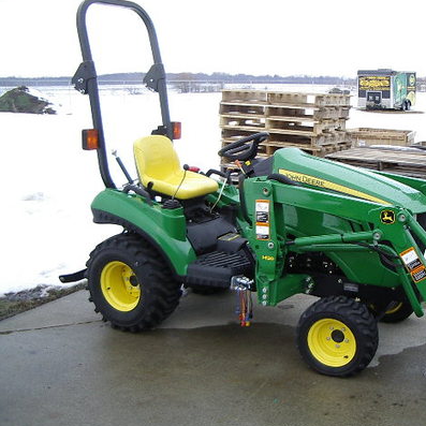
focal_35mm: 46
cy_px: 212
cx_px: 291
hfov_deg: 36.3
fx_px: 640
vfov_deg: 36.8
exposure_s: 1/100
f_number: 2.6
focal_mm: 5.8
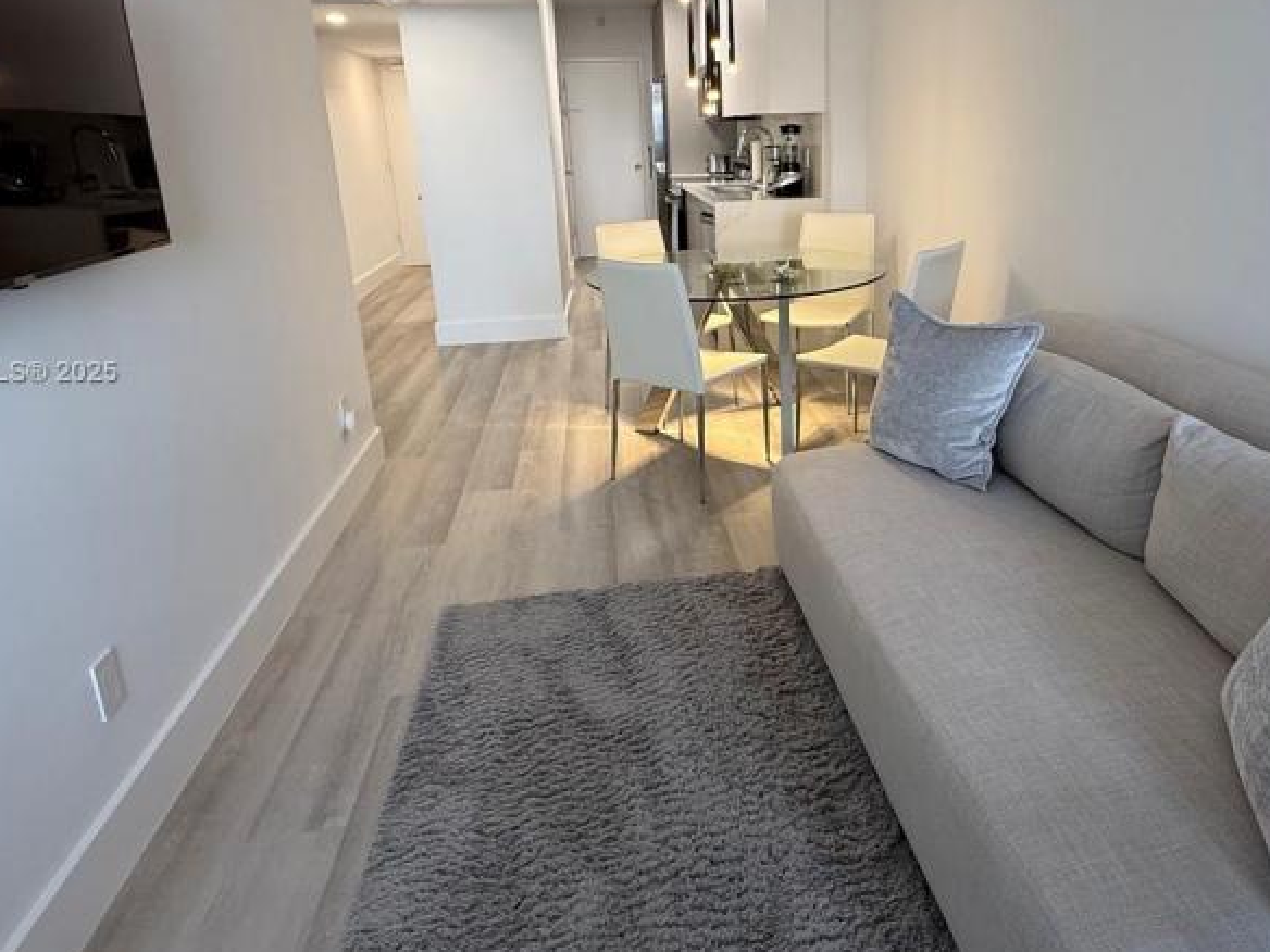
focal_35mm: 23
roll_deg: +1.2
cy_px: 374
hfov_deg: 73.3
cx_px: 744
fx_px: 844
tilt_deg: -16.1
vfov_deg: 58.3
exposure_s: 1/120
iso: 200
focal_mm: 2.22
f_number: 2.2
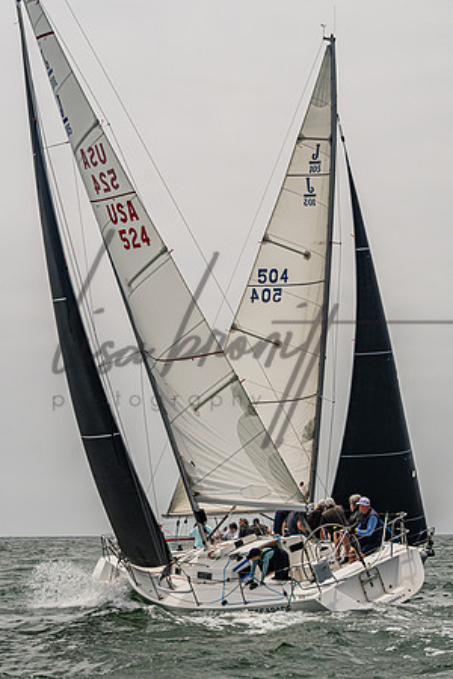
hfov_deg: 12.2
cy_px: 360
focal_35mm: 113
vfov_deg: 18.2
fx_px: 2125
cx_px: 219
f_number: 8
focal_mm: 70
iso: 500
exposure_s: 1/4000
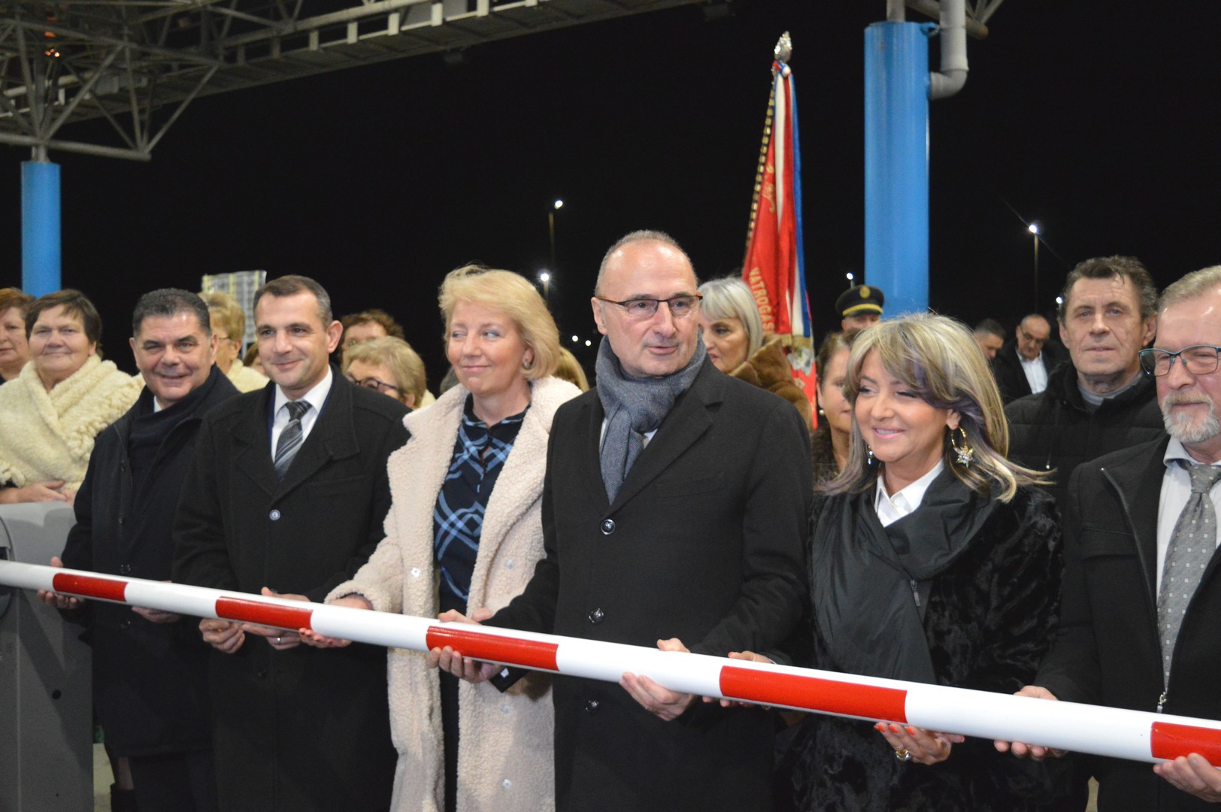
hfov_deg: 48.0
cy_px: 406
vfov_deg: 33.0
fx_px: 1372
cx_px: 610
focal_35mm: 40
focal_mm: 27
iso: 3200
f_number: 4
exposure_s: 1/100
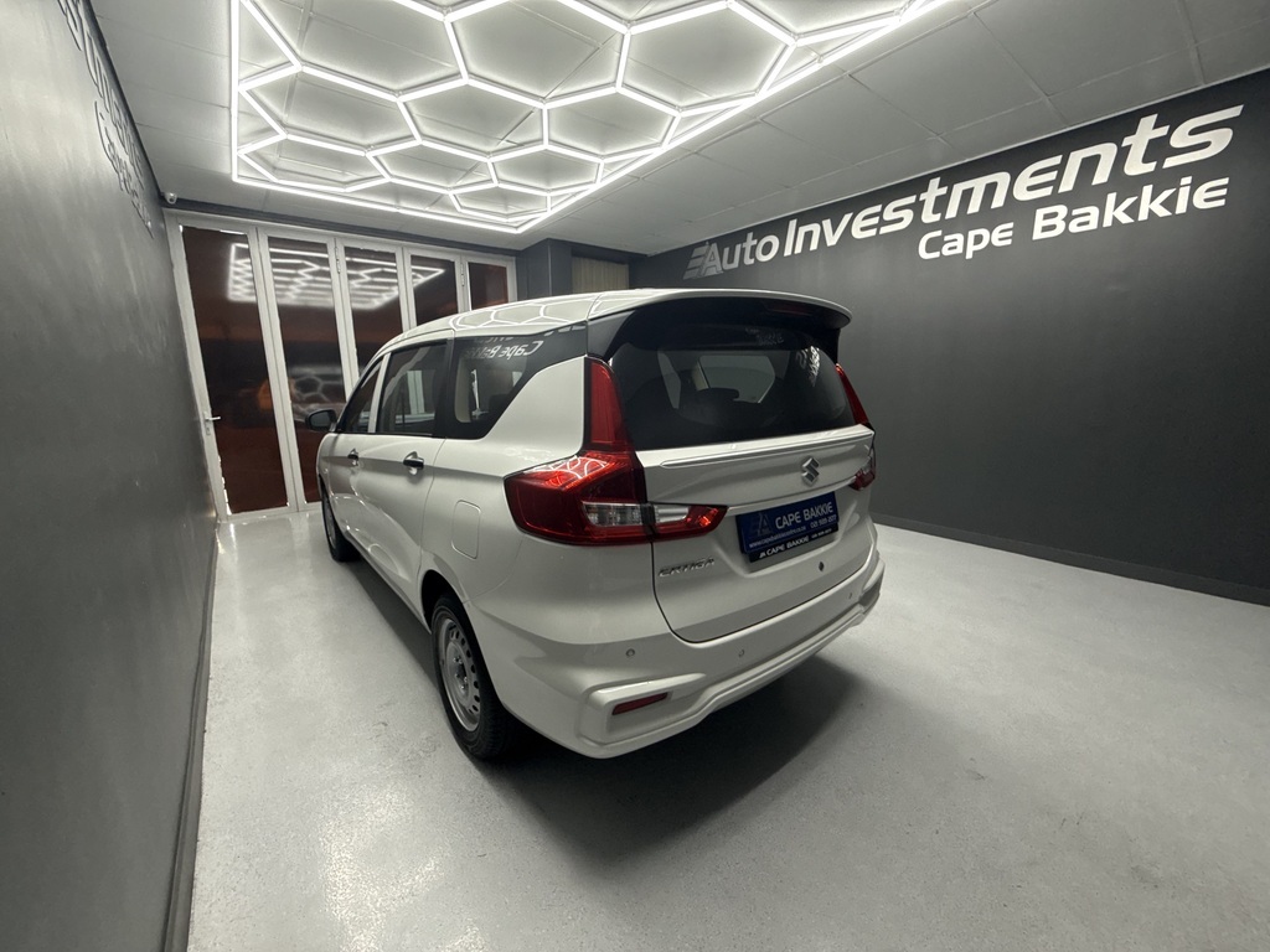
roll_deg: +0.7
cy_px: 476
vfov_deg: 85.7
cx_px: 635
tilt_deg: -10.5
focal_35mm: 14
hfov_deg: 102.1
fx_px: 514
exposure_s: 1/100
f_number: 2.2
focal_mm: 2.22
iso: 125
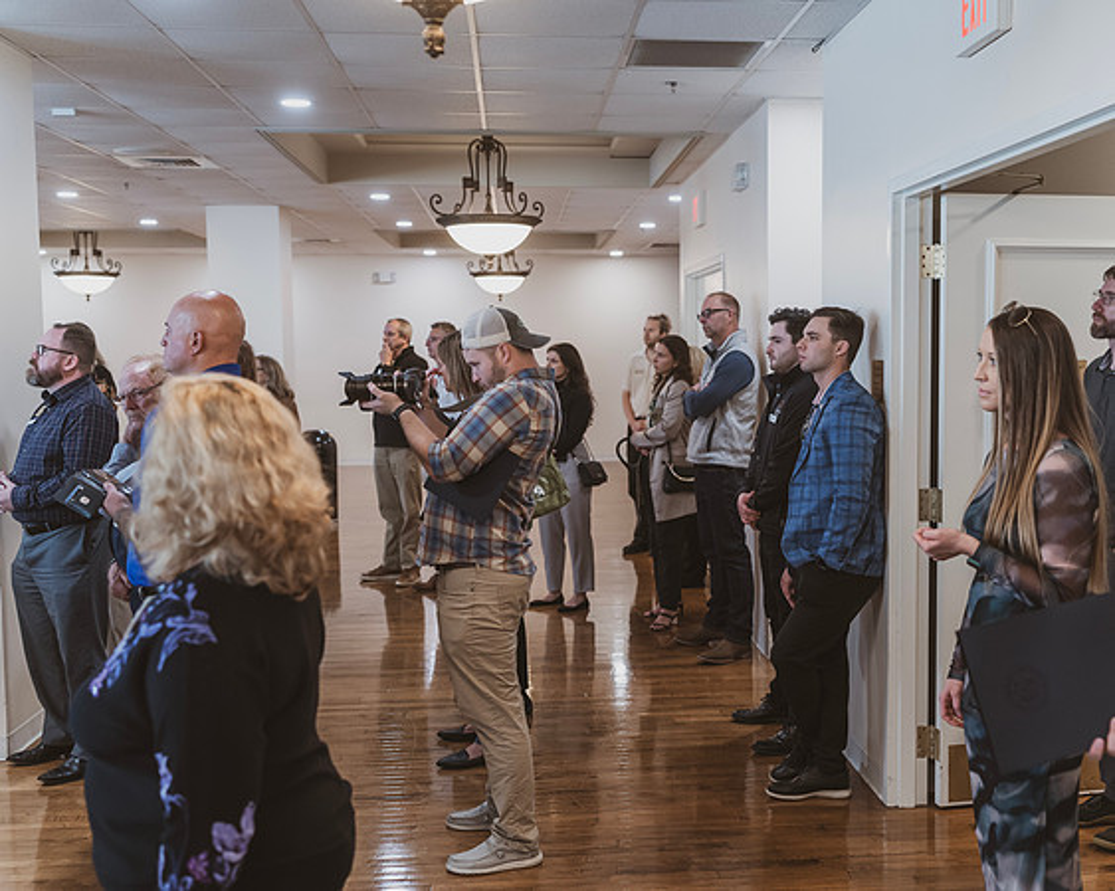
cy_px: 446
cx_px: 669
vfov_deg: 37.8
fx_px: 1300
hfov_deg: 46.2
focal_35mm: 39
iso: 1250
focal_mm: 35
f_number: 2.8
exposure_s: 1/125
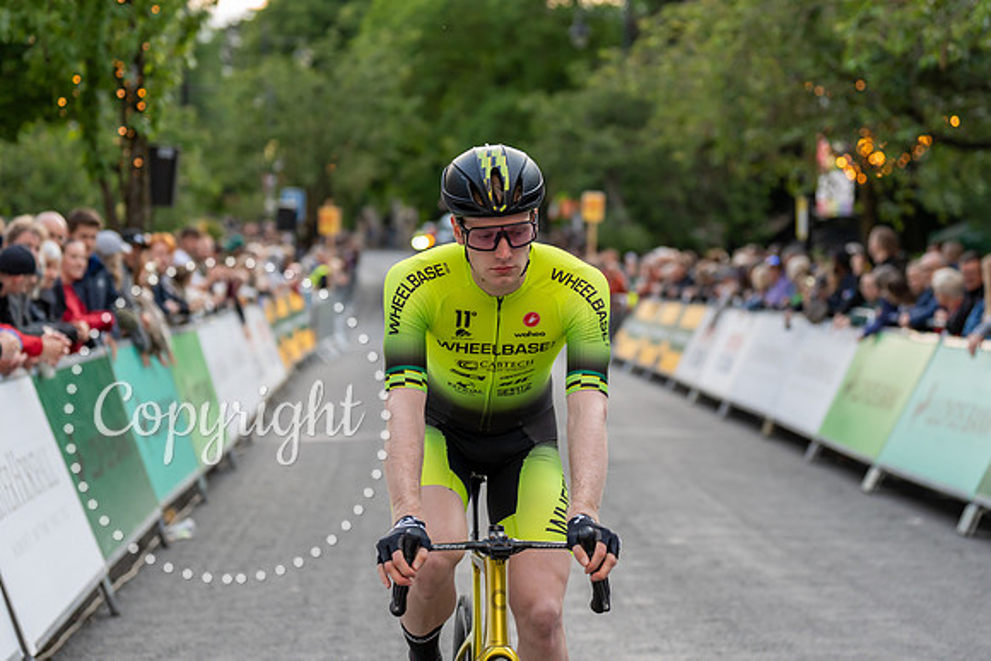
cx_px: 490
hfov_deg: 22.3
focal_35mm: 91
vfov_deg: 15.0
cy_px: 254
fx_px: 2511
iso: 1000
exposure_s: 1/800
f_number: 2.8
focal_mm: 74
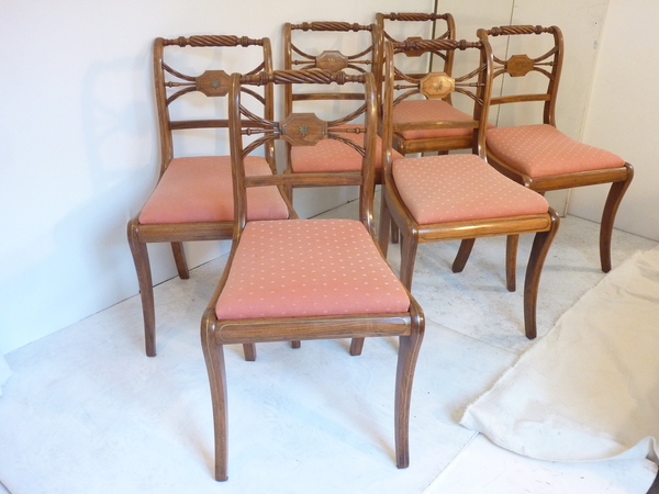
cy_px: 247
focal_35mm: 32
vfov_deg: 44.2
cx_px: 330
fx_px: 609
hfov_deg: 56.8
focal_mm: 5.3
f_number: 3.5
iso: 400
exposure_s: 1/25
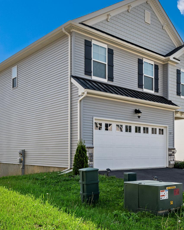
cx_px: 121
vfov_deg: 47.8
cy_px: 100
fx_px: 259
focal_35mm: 38
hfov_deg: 38.8
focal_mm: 21
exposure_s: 1/1600
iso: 320
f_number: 9
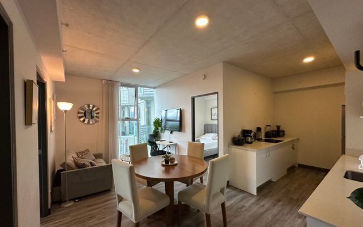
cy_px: 120
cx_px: 181
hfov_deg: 101.4
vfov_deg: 74.8
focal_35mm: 15
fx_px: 148
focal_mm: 2.22
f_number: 2.2
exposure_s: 1/120
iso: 320
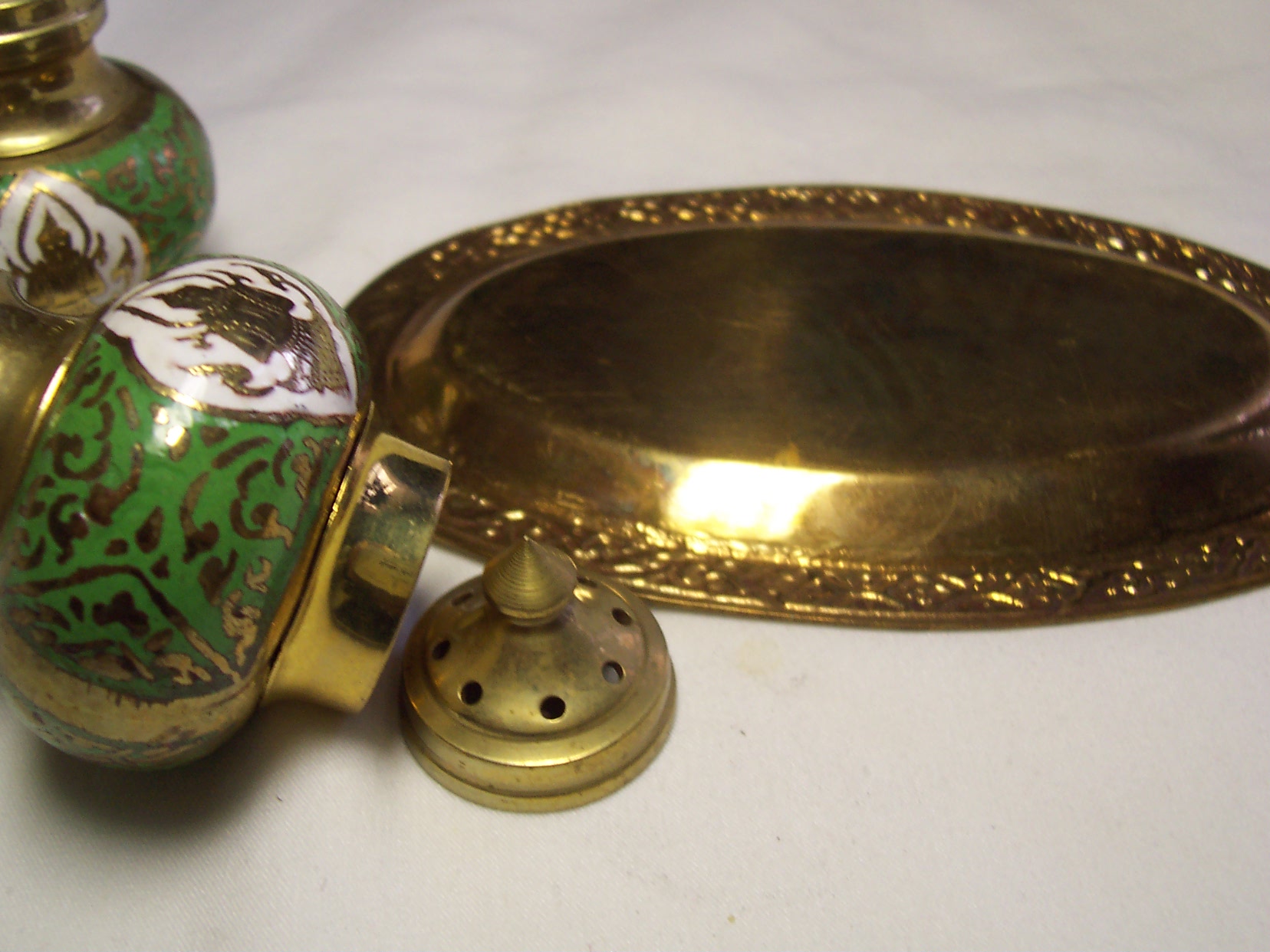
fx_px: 1357
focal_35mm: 37
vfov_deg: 38.7
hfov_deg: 50.1
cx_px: 635
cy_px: 476
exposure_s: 1/60
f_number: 2.8
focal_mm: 5.6
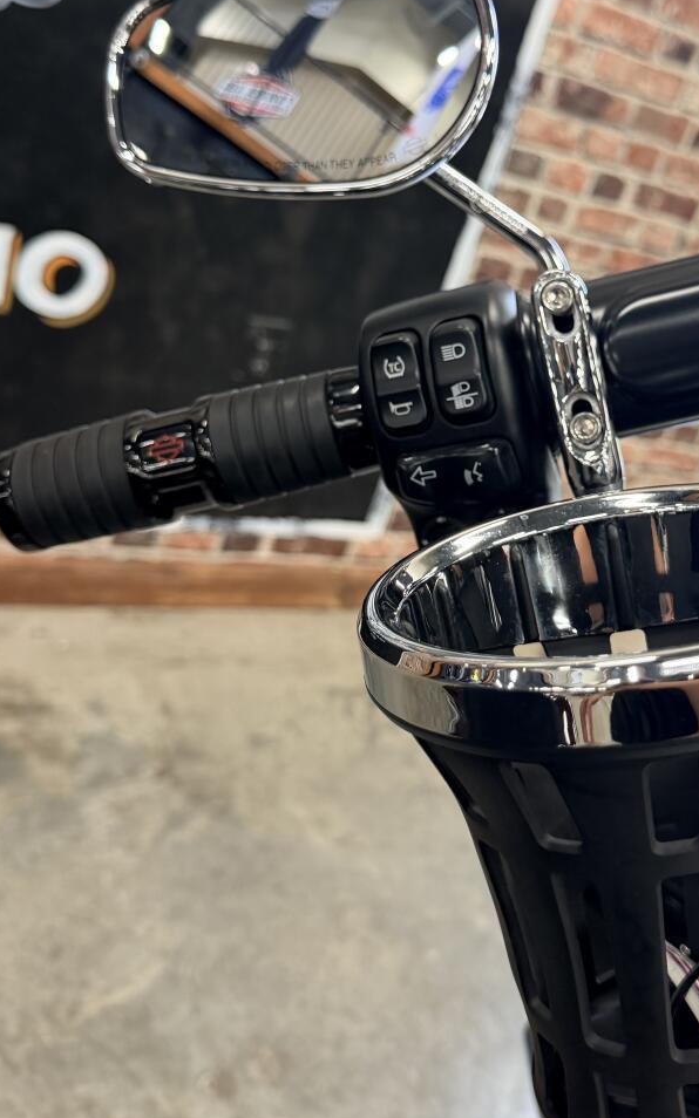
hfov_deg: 31.6
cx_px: 485
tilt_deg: -21.0
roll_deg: -19.2
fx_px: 1220
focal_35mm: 40
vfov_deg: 49.0
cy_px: 456
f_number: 1.78
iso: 200
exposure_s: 1/60
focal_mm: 6.76
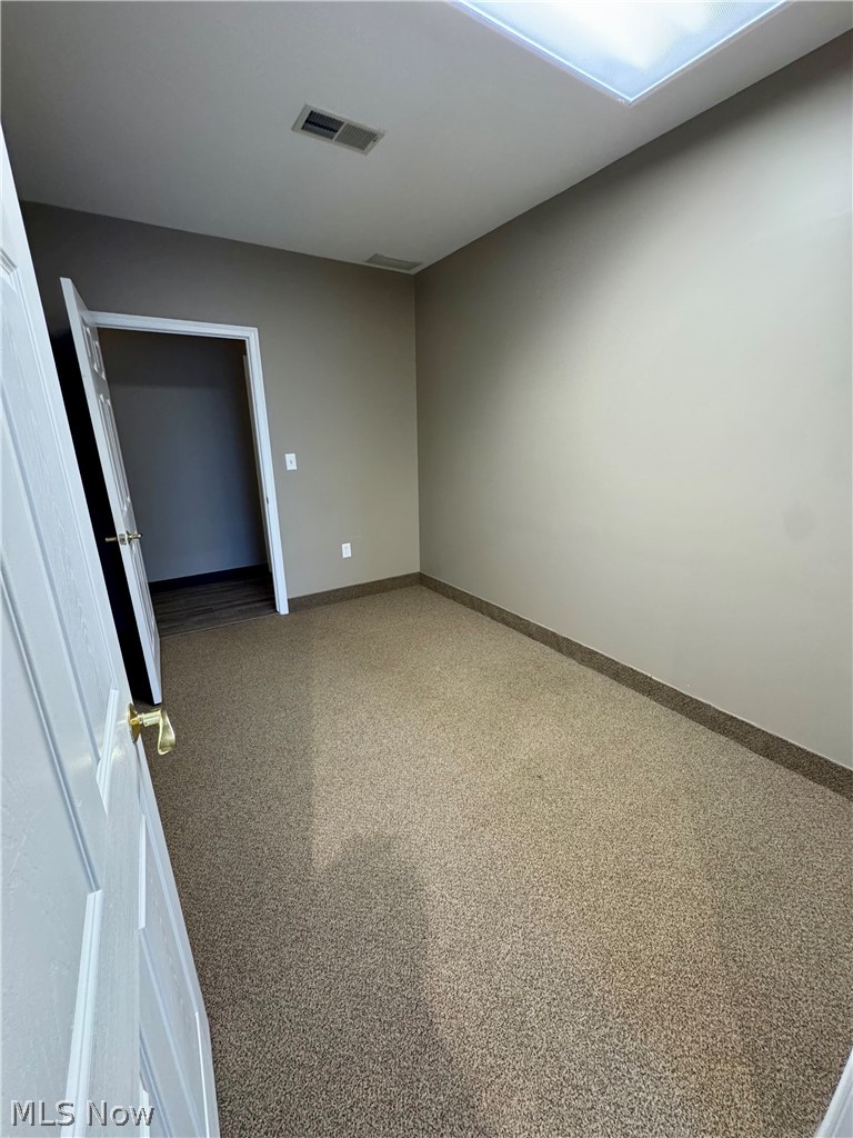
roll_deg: +0.6
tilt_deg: -17.2
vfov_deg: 102.1
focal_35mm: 14
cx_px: 426
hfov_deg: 85.7
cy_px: 569
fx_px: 460
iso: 320
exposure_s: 1/60
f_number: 2.2
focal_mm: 2.22
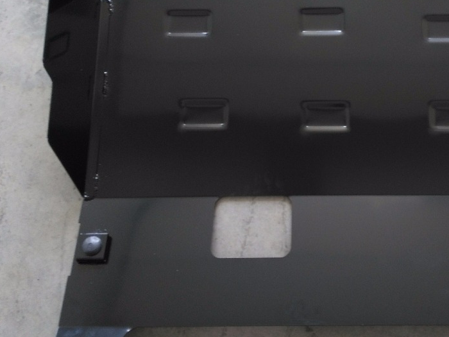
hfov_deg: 39.0
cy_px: 106
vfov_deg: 30.0
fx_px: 623
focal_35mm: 48
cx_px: 315
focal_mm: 2.96
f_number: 2
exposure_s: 1/40
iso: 128
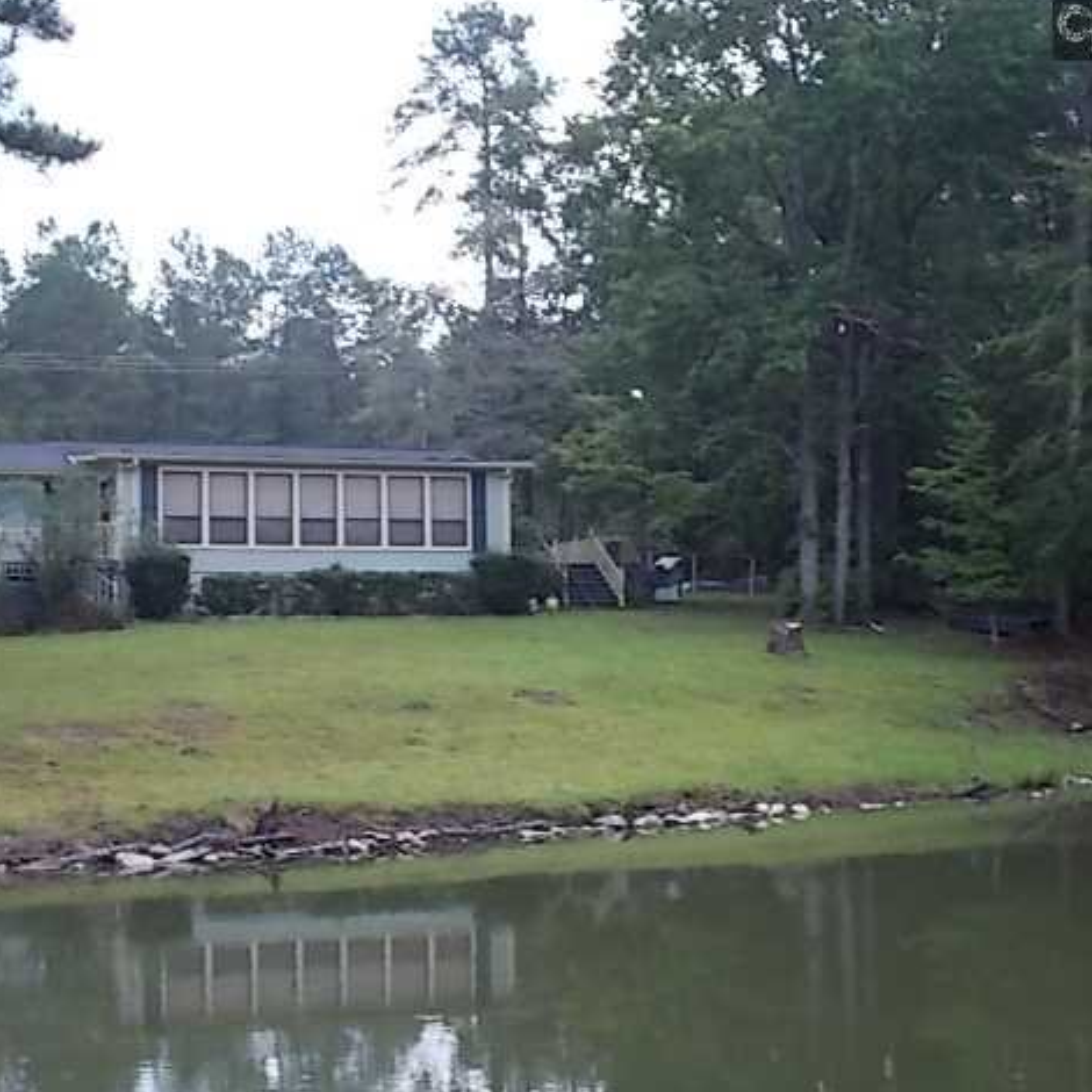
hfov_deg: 32.1
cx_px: 432
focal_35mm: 53
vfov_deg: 32.2
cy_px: 541
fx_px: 1892
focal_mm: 7.9
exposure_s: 1/30
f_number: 4.2
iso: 160
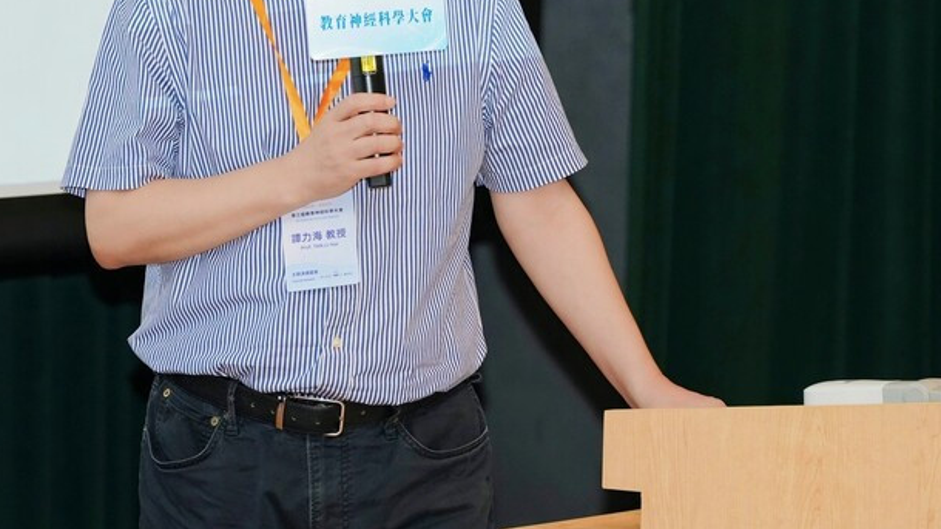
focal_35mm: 343
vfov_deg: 3.5
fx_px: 8558
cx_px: 342
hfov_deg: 6.3
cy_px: 83
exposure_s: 1/250
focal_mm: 200
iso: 1600
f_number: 4
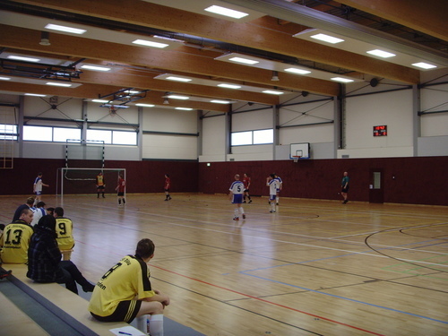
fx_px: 505
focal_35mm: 39
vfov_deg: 36.8
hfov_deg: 47.9
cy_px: 168
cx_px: 224
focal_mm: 6.6
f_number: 3.5
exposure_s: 1/30
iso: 200
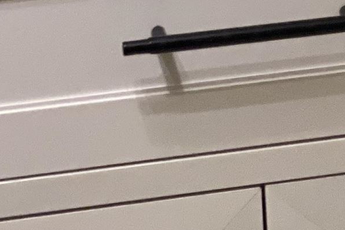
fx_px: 2663
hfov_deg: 7.1
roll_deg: -0.5
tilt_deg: -14.2
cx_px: 762
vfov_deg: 4.9
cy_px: -169
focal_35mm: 278
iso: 250
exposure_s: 1/120
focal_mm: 6
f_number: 2
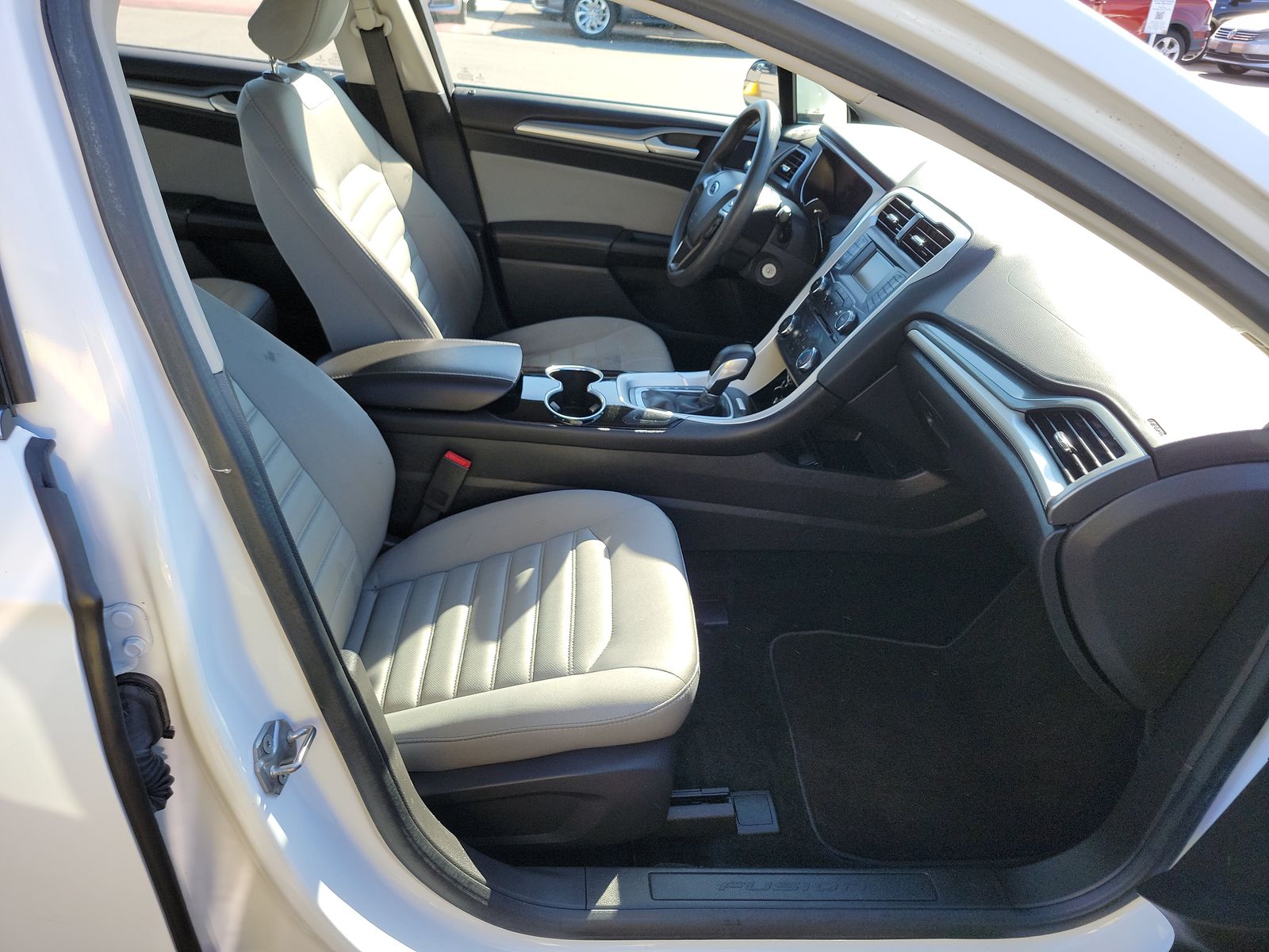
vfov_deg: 56.8
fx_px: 880
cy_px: 476
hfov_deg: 71.6
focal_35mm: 24
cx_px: 634
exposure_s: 1/124
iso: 50
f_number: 1.8
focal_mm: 6.7
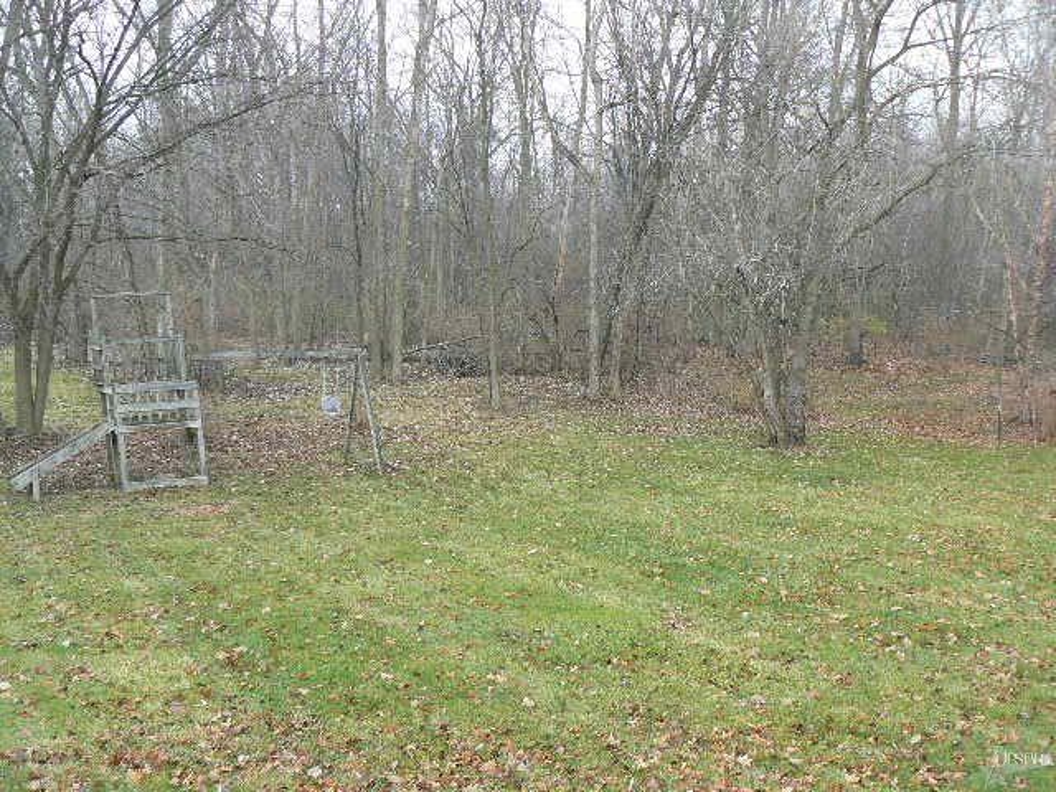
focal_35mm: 36
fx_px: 1098
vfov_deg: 39.7
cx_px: 528
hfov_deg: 51.4
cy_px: 396
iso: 80
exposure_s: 1/80
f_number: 4
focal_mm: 6
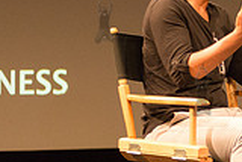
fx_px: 2099
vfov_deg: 4.4
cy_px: 16
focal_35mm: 312
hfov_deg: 6.5
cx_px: 396
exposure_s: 1/200
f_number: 2.8
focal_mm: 86
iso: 4000
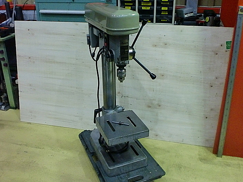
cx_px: 119
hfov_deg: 51.3
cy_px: 92
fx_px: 253
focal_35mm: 36
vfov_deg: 39.7
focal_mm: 6.3
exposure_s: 1/60
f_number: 3.1
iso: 400
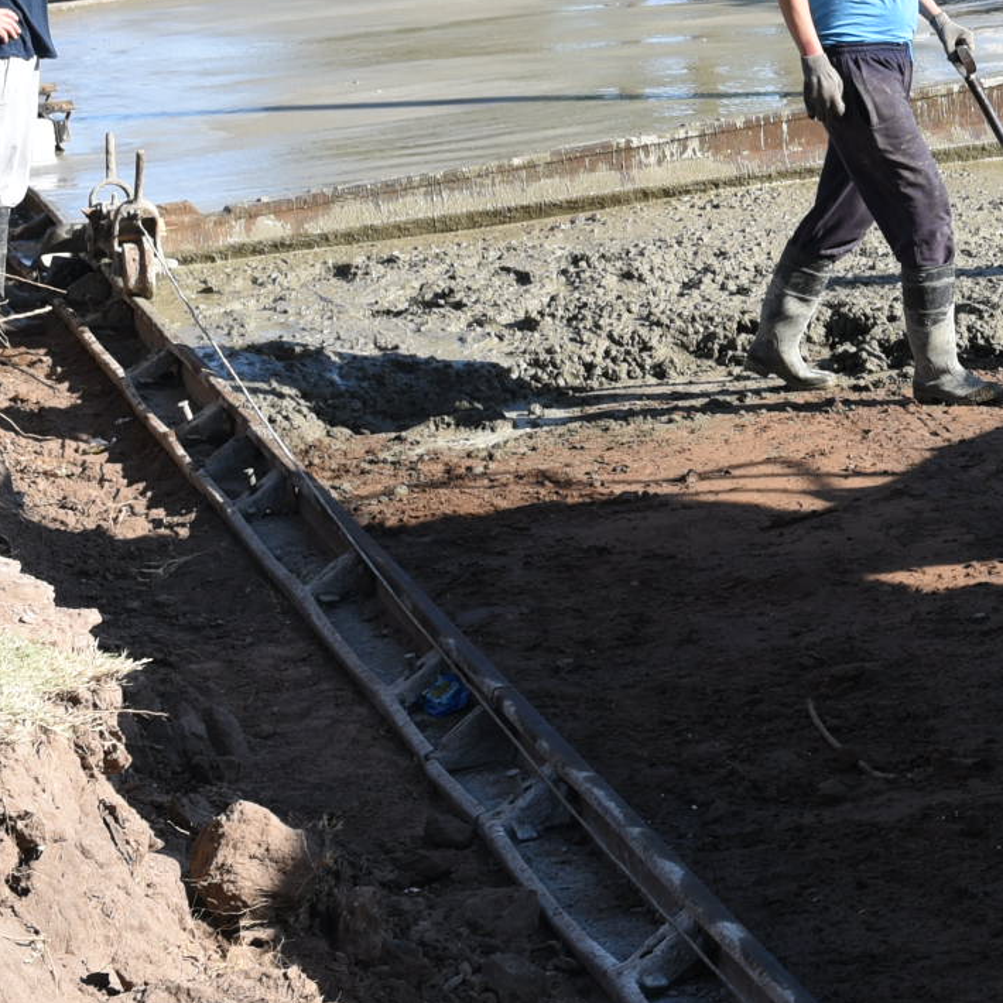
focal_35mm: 126
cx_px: 1805
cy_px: -161
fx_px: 4130
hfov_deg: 12.6
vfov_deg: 13.5
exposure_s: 1/400
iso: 200
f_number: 6.3
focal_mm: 35
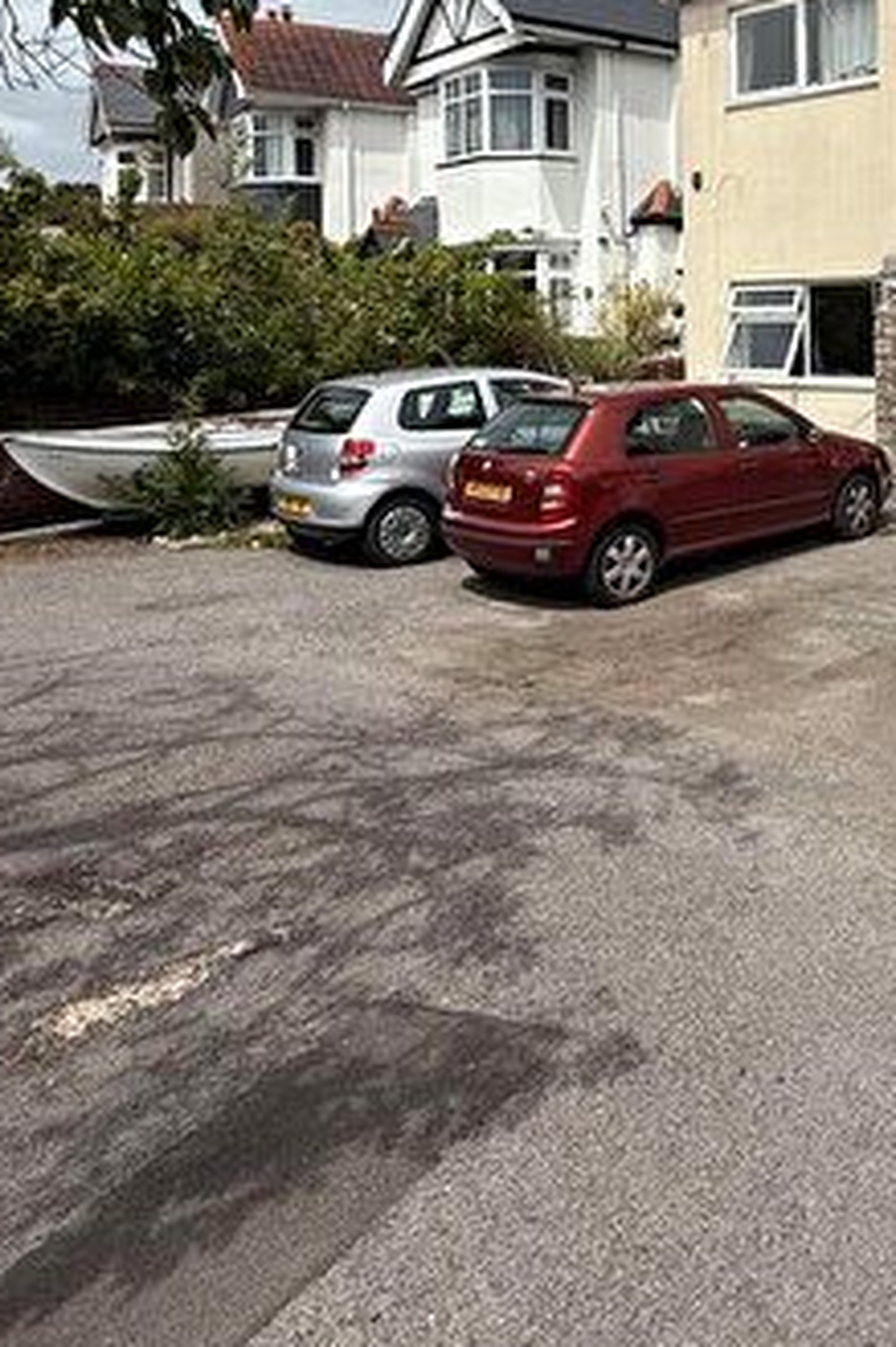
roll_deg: +0.8
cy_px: 313
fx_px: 1158
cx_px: 912
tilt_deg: -0.7
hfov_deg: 37.4
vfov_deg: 56.8
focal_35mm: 31
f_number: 2.2
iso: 50
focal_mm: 2.22
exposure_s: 1/5155
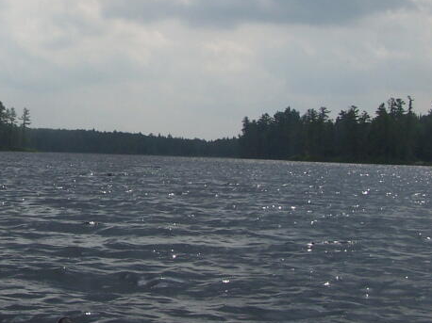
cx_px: 38
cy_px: 108
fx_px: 1060
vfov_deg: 17.3
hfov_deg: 22.4
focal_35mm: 85
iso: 80
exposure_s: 1/800
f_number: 5.6
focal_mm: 6.3
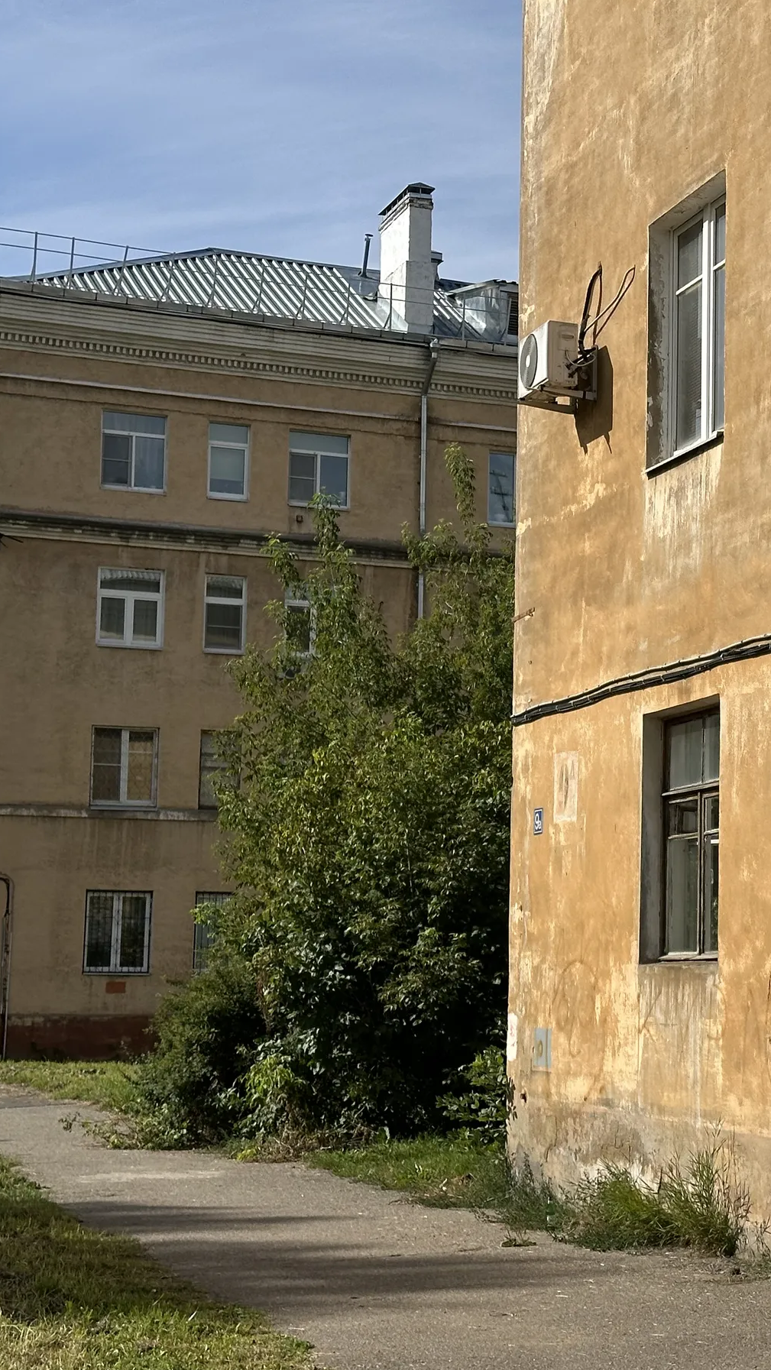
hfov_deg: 16.9
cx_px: 742
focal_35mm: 70
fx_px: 2543
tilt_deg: +6.5
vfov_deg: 30.1
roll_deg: -0.6
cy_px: 686
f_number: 1.78
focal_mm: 6.86
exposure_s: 1/6211
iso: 64
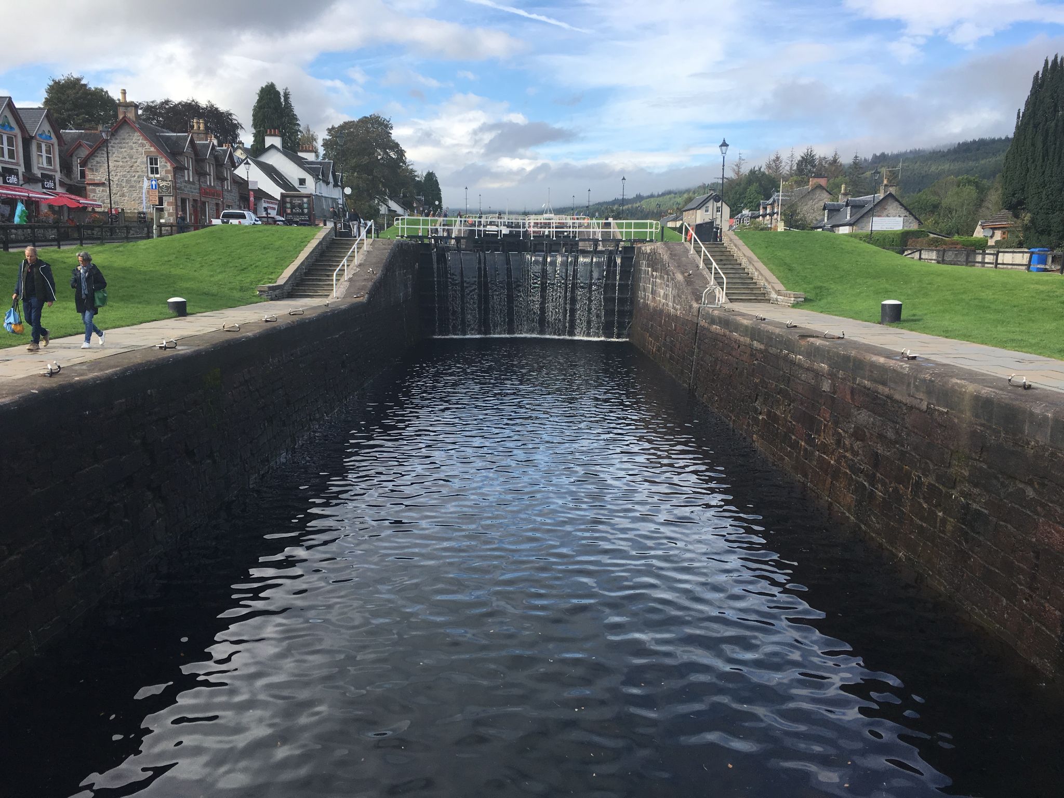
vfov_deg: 48.2
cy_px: 399
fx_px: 891
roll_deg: -1.4
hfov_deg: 61.7
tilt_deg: -7.9
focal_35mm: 29
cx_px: 532
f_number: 2.2
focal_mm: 4.15
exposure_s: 1/950
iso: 25
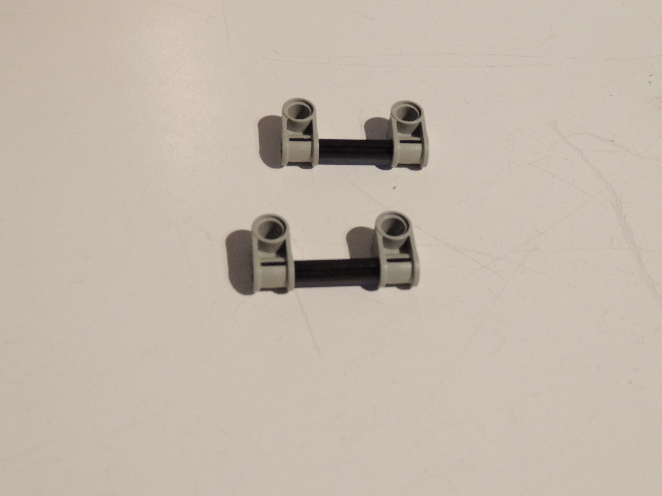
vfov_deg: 26.6
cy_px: 248
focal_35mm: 55
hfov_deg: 34.9
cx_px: 331
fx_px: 1052
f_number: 3.7
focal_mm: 9.8
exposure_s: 1/15
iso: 500
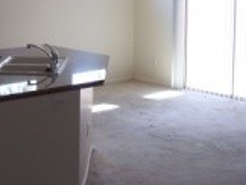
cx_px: 91
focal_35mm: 94
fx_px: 669
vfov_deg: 15.6
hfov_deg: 20.8
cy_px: 20
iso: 80
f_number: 2.7
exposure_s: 1/60
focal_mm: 5.6
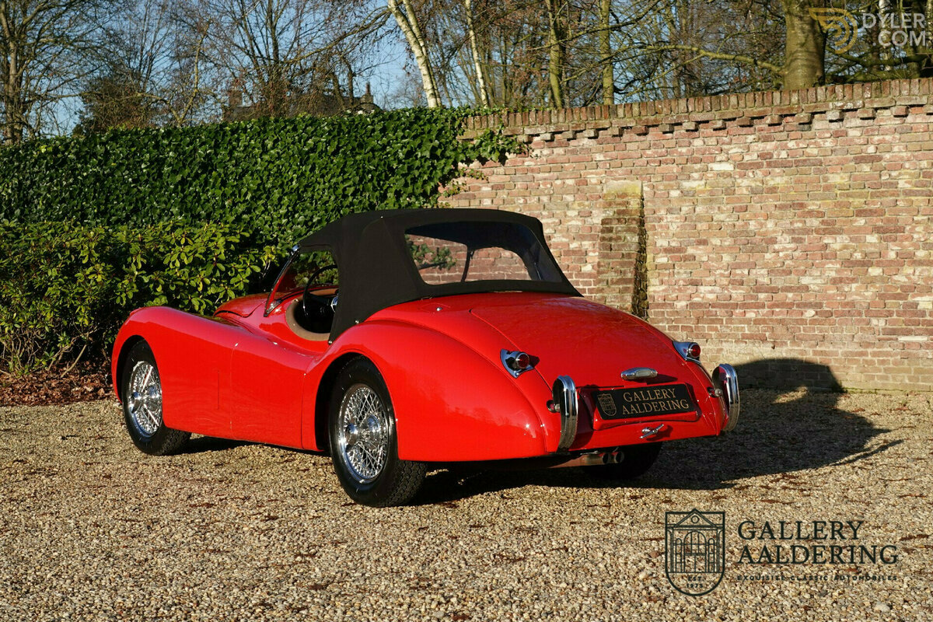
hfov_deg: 38.9
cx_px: 466
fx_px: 1322
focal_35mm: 51
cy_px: 311
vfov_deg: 26.5
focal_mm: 19.18
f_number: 2.8
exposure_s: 1/1250
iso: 125
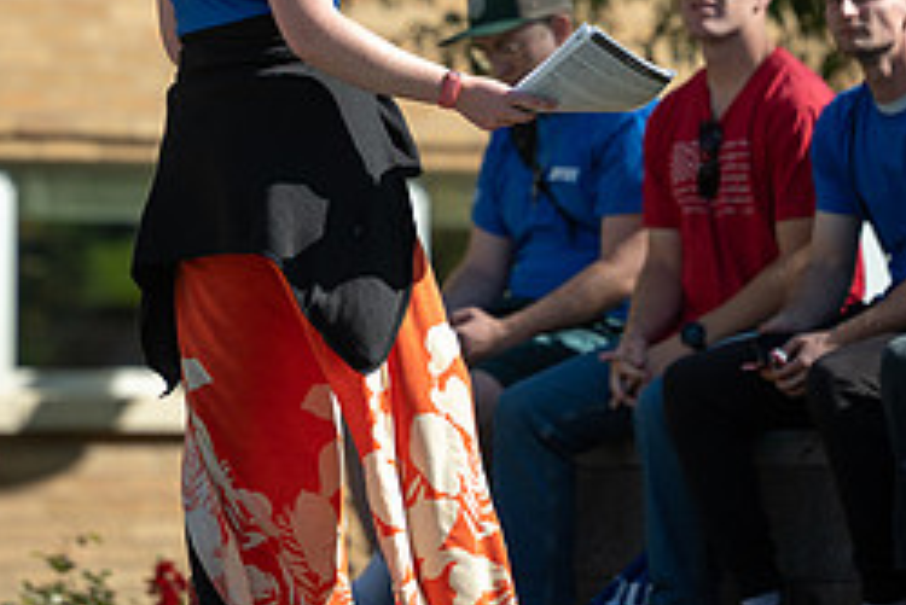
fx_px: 9946
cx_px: 337
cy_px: -5
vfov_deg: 3.5
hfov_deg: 5.2
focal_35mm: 395
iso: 80
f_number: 2.8
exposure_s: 1/1250
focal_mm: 170
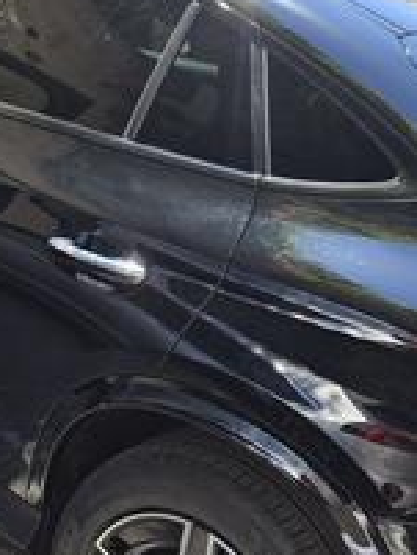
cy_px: 309
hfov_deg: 26.0
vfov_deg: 34.9
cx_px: 351
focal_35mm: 55
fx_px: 882
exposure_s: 1/205
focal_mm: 6.3
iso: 12
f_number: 1.7
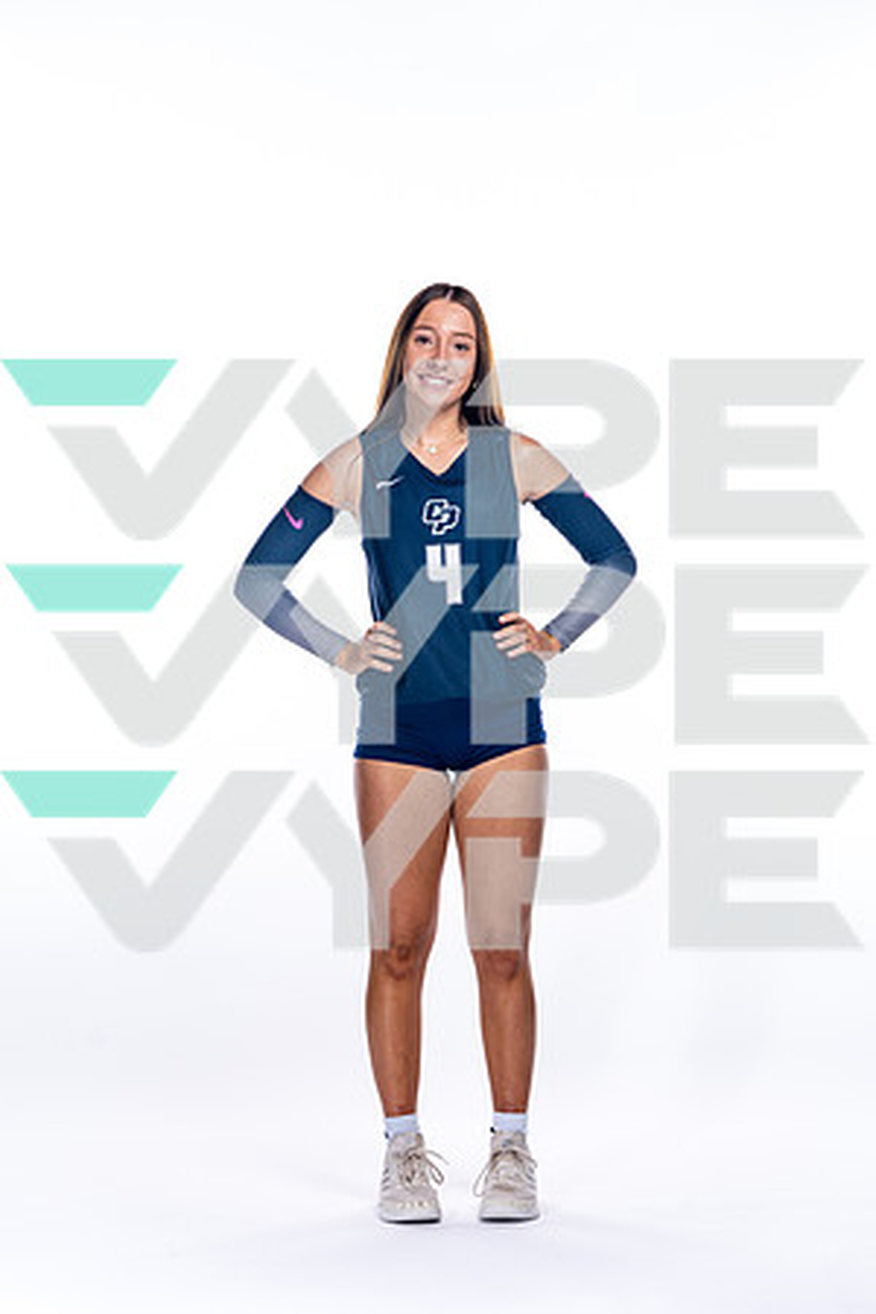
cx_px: 438
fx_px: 3759
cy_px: 657
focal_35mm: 103
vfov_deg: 19.8
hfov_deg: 13.3
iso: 400
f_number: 5.6
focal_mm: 103
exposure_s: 1/250
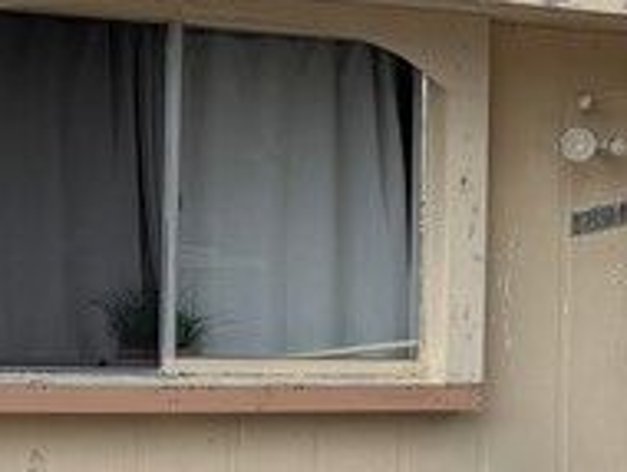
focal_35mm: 140
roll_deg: -1.2
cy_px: 261
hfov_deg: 13.5
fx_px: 2539
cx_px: 842
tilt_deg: +4.0
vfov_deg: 10.6
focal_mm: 5.96
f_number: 1.6
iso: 50
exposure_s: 1/2747
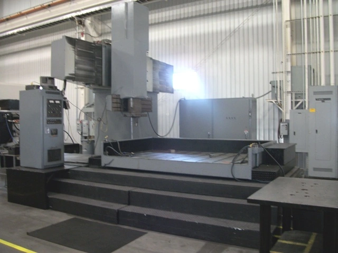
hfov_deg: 56.8
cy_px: 126
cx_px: 169
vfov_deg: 44.2
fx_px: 312
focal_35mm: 32
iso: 160
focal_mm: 5.7
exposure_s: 1/30
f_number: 2.9
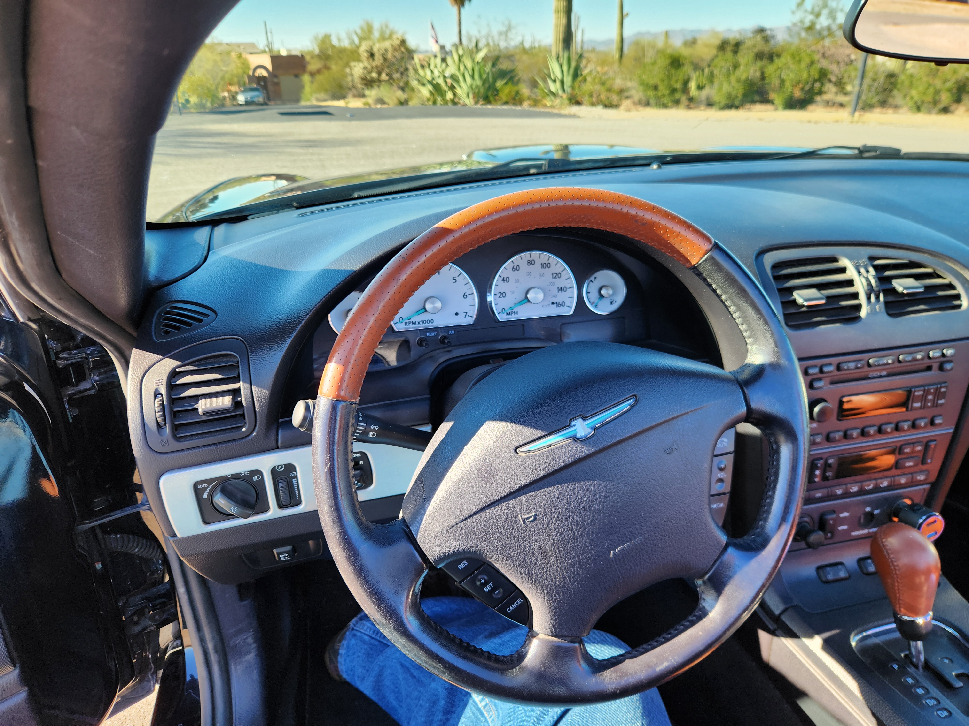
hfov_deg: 73.9
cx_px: 484
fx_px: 644
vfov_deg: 58.9
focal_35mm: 23
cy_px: 363
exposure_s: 1/180
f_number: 1.8
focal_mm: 5.4
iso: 25
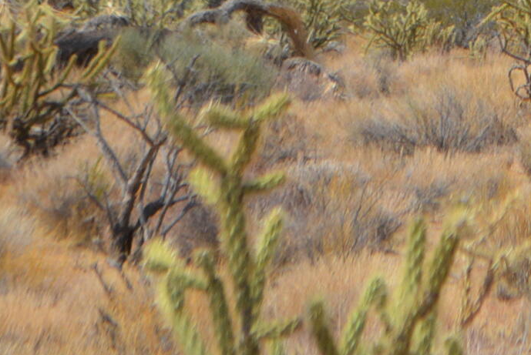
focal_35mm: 358
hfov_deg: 5.7
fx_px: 5289
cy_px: -180
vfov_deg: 3.8
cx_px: 905
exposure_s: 1/1600
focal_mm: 55
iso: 400
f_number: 7.1
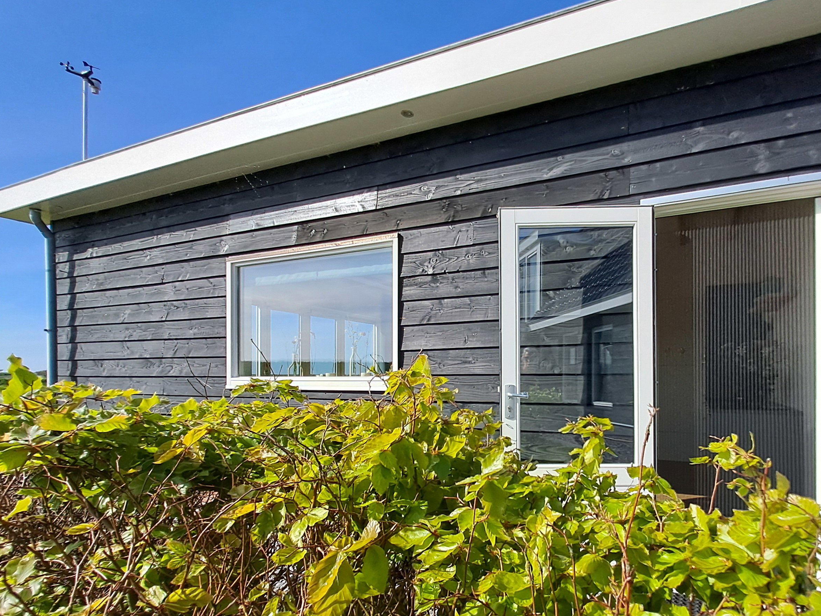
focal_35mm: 18
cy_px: 378
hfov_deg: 86.4
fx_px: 427
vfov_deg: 70.6
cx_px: 503
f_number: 2.2
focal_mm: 1.42
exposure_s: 1/2110
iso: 40
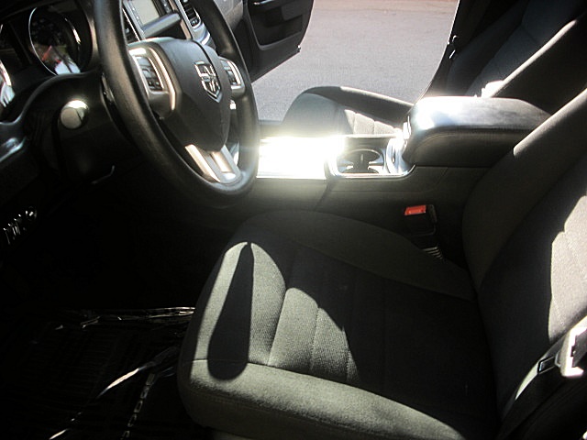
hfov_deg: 51.4
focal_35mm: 36
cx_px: 294
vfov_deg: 39.7
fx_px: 610
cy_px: 220
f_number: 2.8
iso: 50
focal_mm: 6.3
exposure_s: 1/100
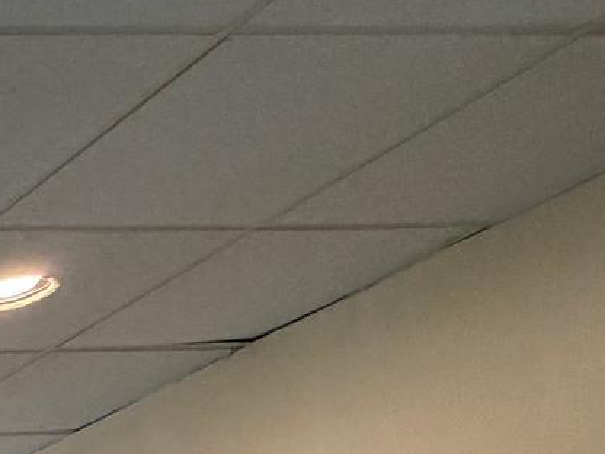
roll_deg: +0.7
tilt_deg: -1.0
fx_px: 1206
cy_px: 893
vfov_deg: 16.5
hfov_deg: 15.1
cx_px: -852
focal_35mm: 69
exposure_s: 1/120
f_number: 2.2
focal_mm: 2.22
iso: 250
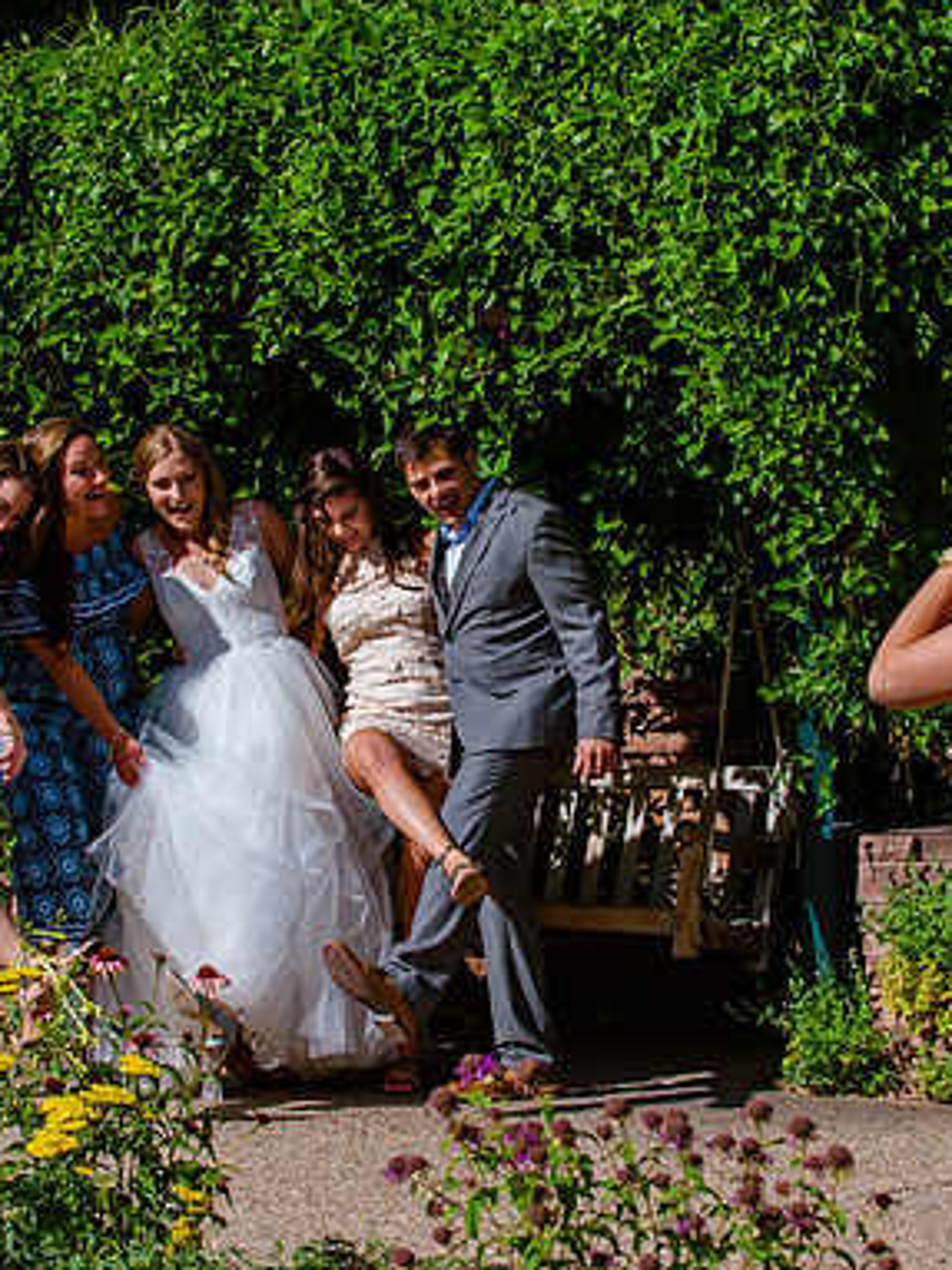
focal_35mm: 118
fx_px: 4329
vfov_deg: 16.7
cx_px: 420
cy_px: 582
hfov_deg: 12.5
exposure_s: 1/800
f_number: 10
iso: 400
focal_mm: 75
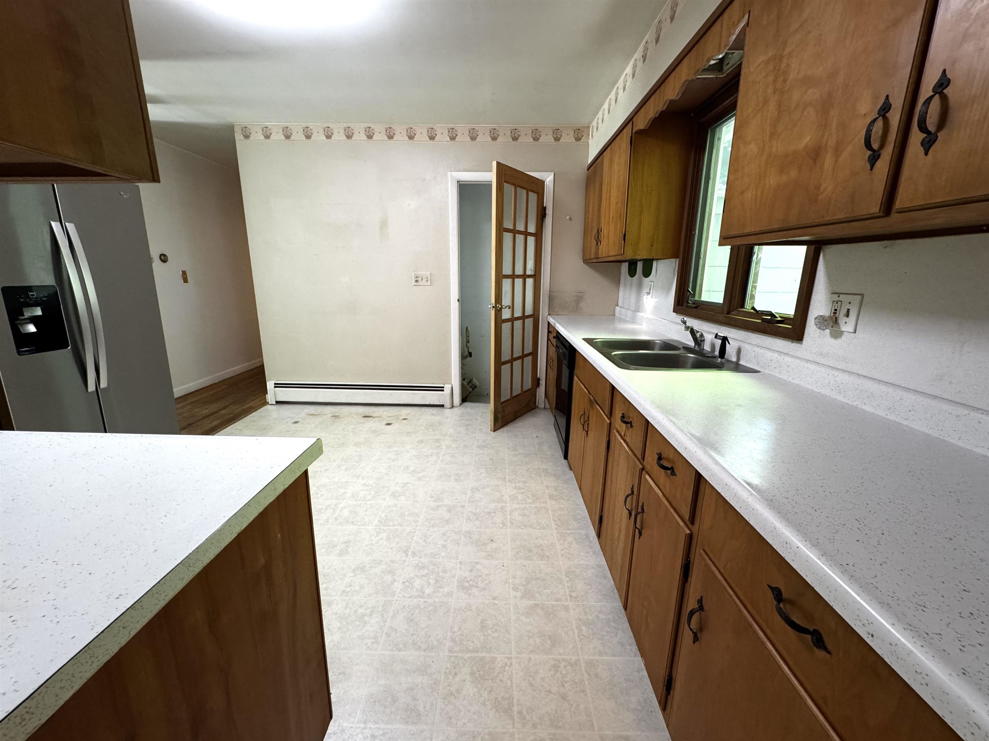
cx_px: 494
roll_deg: +0.8
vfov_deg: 85.7
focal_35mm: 14
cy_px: 370
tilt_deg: -14.0
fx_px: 400
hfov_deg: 102.1
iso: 320
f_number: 2.2
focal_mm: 2.22
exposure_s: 1/60
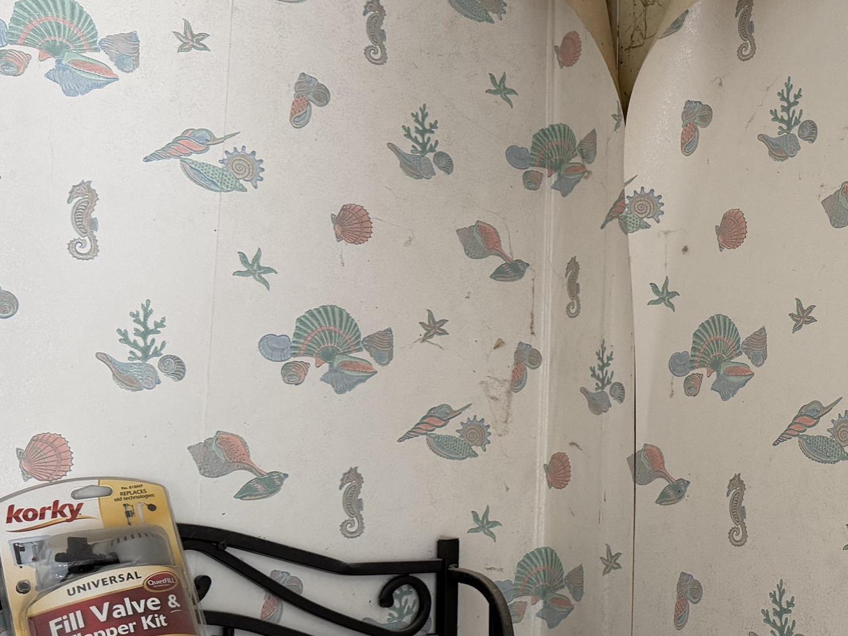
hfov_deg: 33.6
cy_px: 324
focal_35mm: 54
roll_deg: -0.4
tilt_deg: +4.4
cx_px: 766
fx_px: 1323
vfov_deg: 27.0
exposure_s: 1/72
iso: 200
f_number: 1.78
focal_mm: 6.76
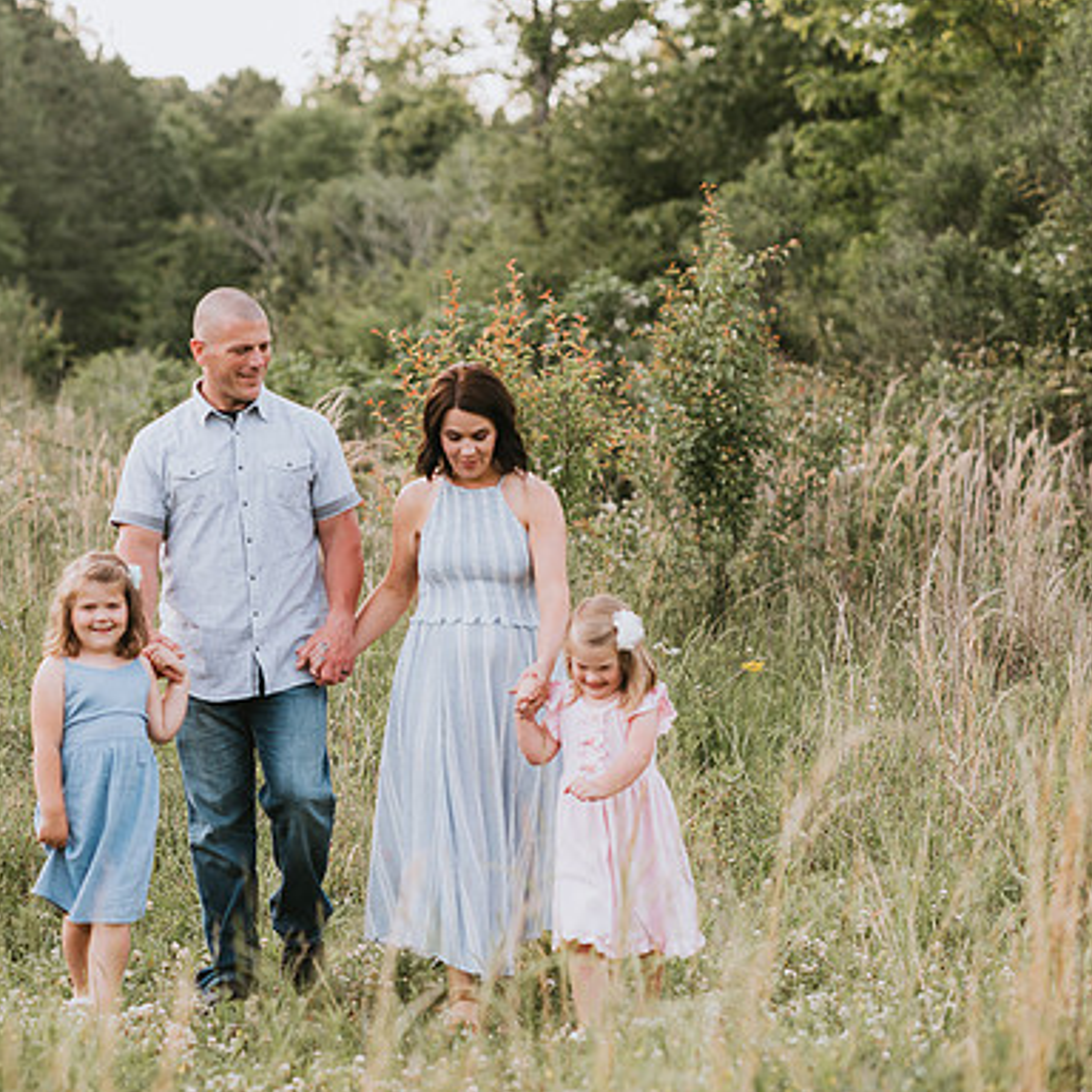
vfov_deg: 16.0
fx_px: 3890
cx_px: 273
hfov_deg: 15.9
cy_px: 547
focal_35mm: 109
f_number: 2.5
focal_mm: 85
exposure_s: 1/400
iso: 200
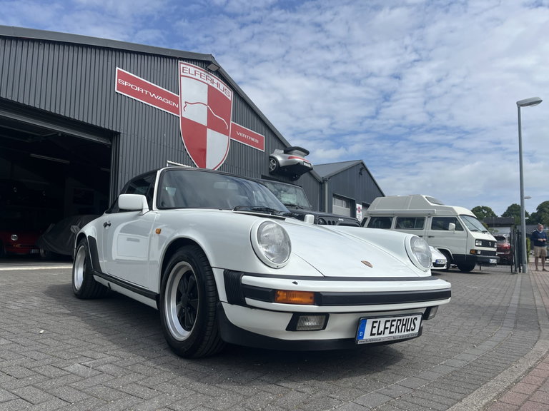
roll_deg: -1.0
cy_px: 206
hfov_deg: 67.3
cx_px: 274
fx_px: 412
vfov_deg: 53.1
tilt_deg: +5.8
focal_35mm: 26
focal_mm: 5.1
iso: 50
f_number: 1.6
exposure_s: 1/5848
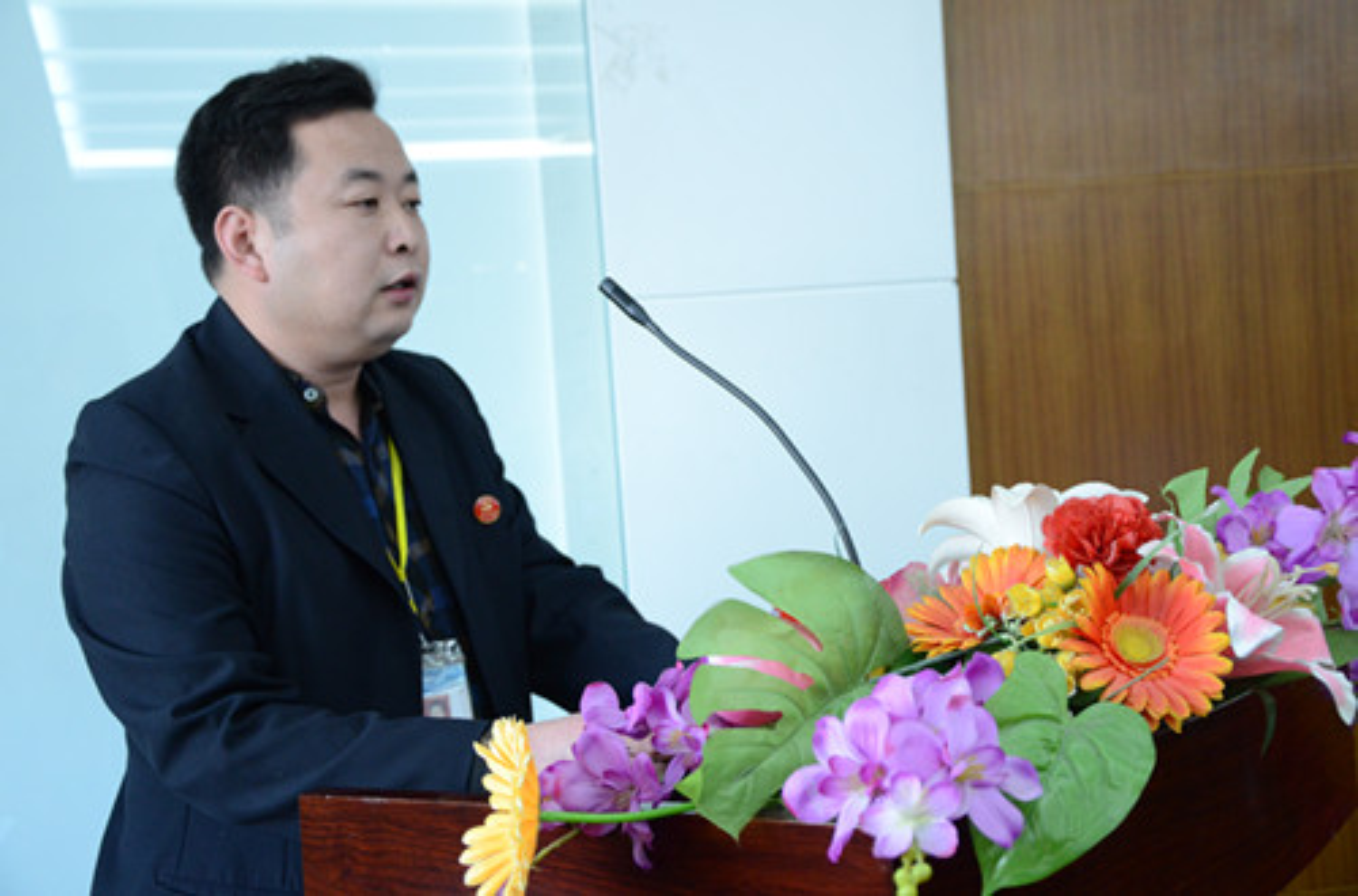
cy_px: 448
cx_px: 679
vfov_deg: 27.9
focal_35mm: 48
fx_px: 1805
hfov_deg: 41.2
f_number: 4.2
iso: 2000
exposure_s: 1/60
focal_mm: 32
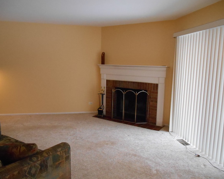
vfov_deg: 51.5
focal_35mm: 28
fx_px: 186
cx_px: 117
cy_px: 91
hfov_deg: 62.2
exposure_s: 1/125
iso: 800
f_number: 3.4
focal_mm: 4.7
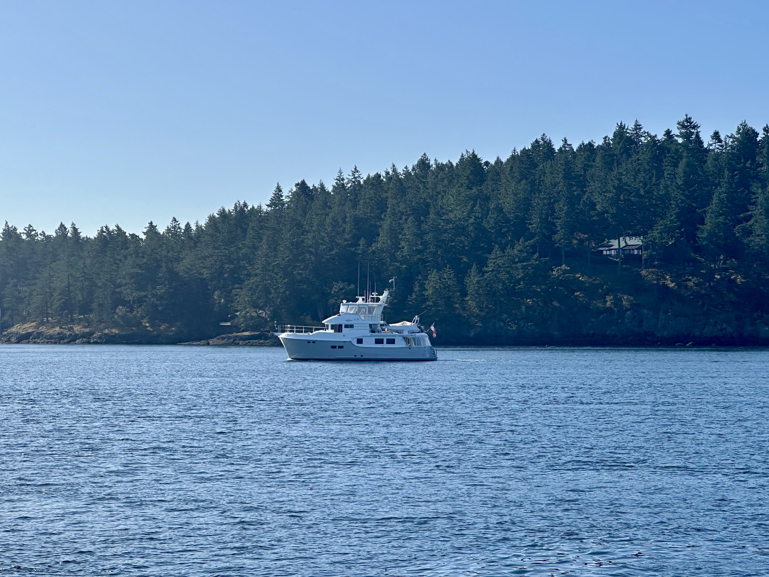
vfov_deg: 16.8
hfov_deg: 22.2
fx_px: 1955
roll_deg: +0.3
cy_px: 288
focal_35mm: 88
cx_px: 332
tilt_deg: +1.7
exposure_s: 1/1468
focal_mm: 9
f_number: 2.8
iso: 32
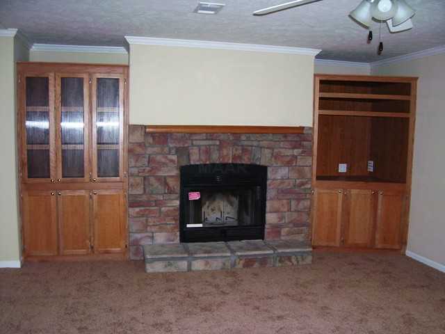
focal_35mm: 34
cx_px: 222
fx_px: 437
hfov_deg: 54.0
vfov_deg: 41.8
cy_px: 167
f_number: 2.7
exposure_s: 1/60
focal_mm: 5.6
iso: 125
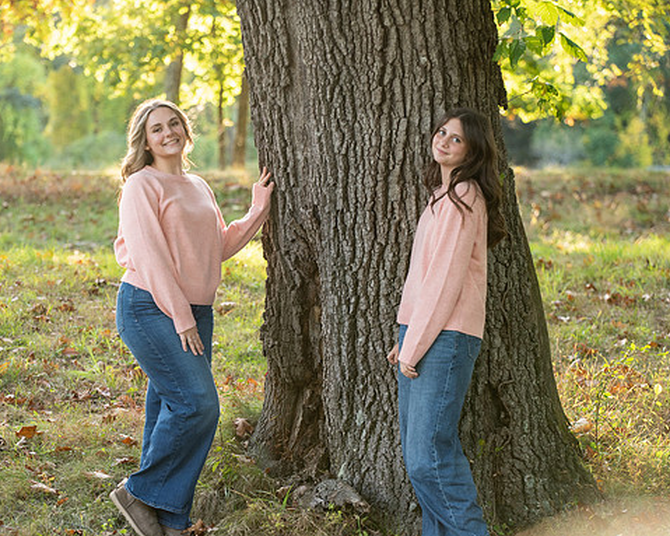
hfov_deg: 16.6
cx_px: 284
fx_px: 2300
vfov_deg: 13.3
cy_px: 268
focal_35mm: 116
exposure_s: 1/250
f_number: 3.2
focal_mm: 102
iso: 640
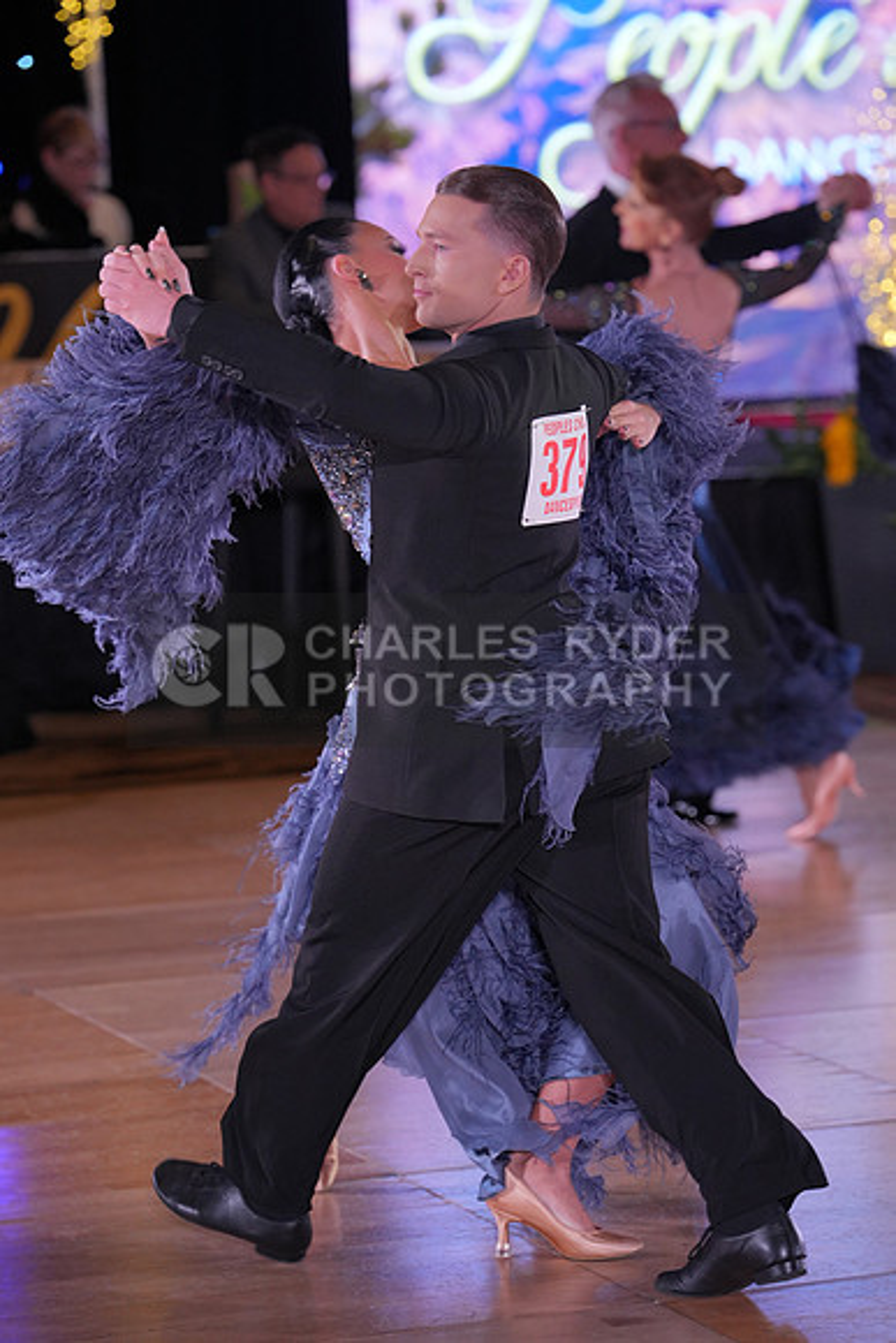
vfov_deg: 15.3
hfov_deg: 10.2
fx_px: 4999
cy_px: 672
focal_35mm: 134
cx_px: 448
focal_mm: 134
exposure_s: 1/400
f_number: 4
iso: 1250
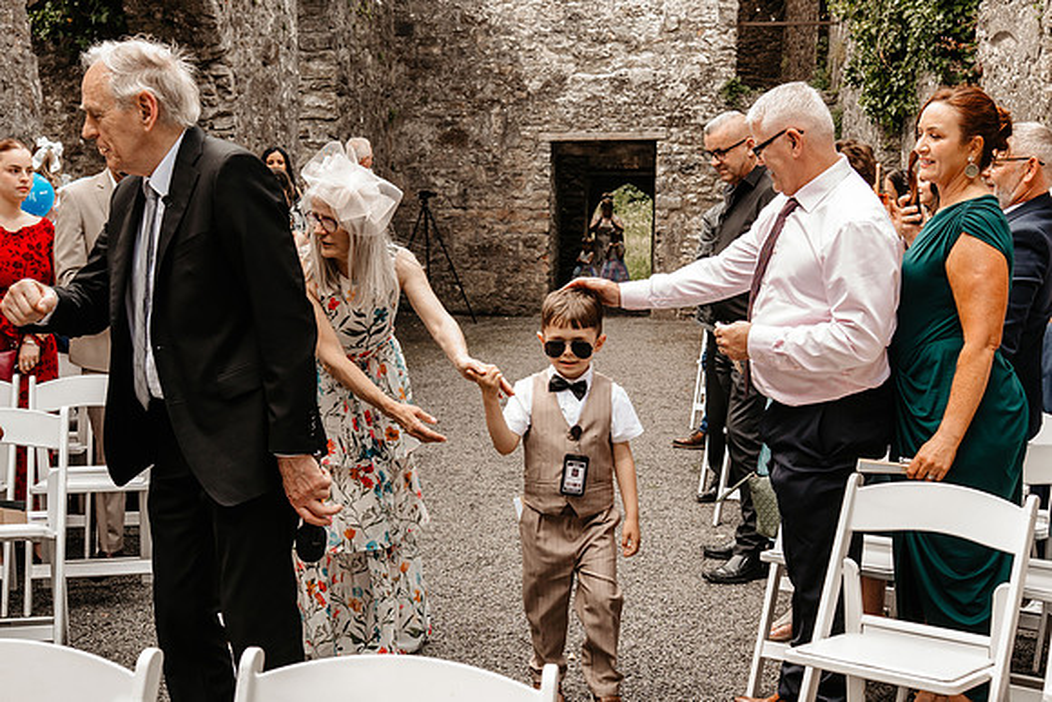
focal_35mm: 52
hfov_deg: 38.2
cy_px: 351
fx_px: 1520
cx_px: 526
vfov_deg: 26.0
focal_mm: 35
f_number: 5.6
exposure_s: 1/320
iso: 800
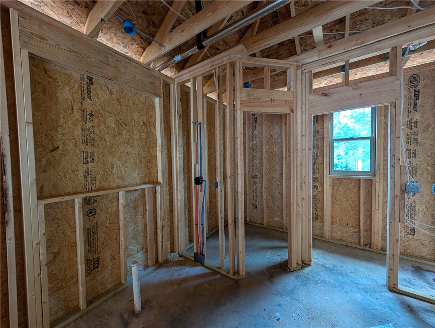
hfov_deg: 110.5
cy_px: 164
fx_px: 151
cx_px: 218
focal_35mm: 12
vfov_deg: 94.6
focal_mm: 2.02
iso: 160
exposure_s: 1/42.4
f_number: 1.7
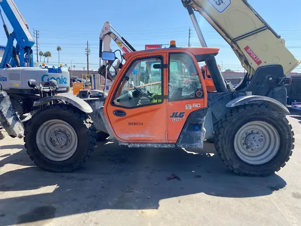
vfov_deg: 53.1
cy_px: 113
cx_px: 150
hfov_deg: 67.3
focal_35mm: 26
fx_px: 226
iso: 32
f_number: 1.8
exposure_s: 1/1629
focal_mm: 4.25
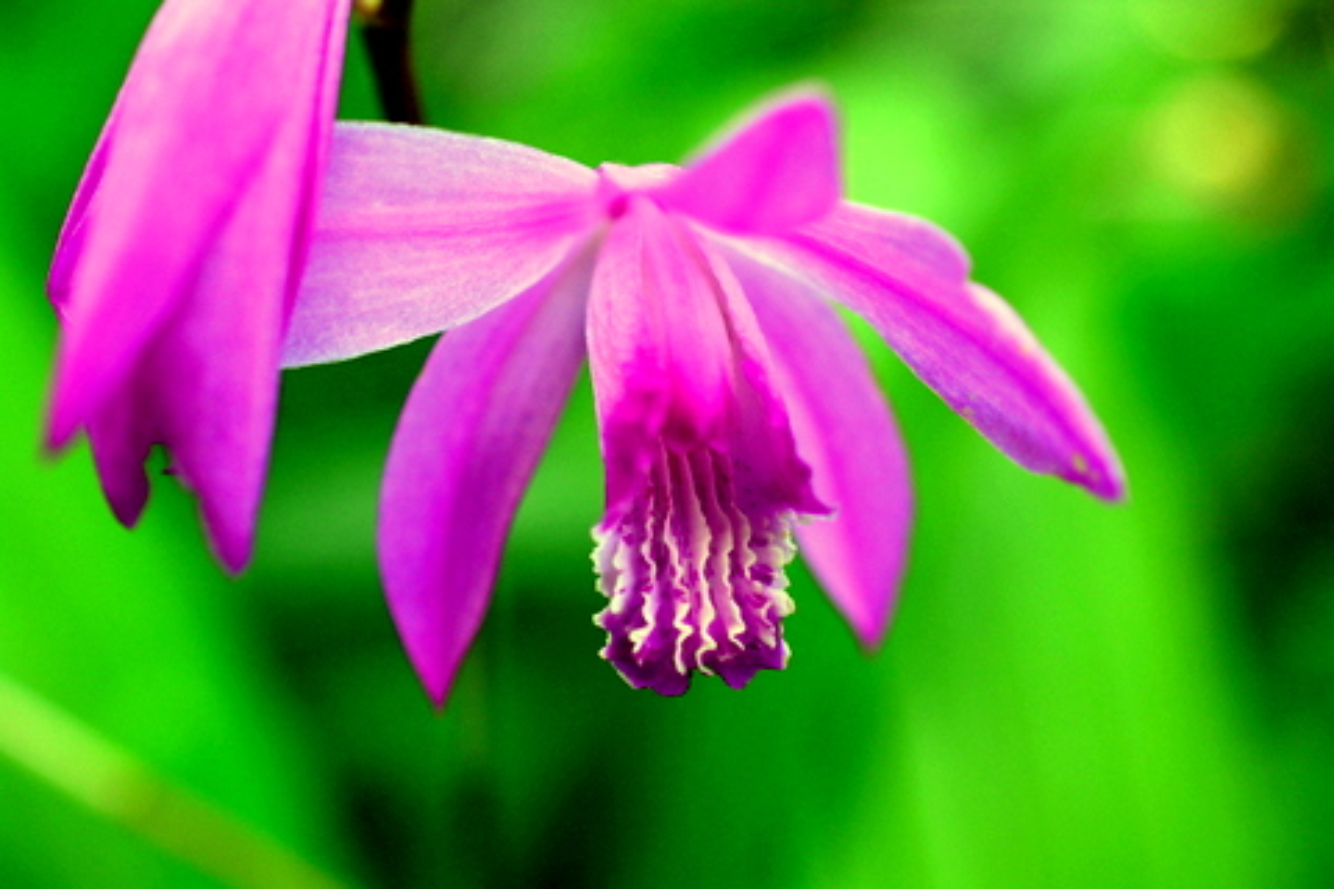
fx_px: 2223
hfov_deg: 33.4
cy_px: 444
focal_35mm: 60
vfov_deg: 22.6
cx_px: 667
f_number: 5
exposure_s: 1/320
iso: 400
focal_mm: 40
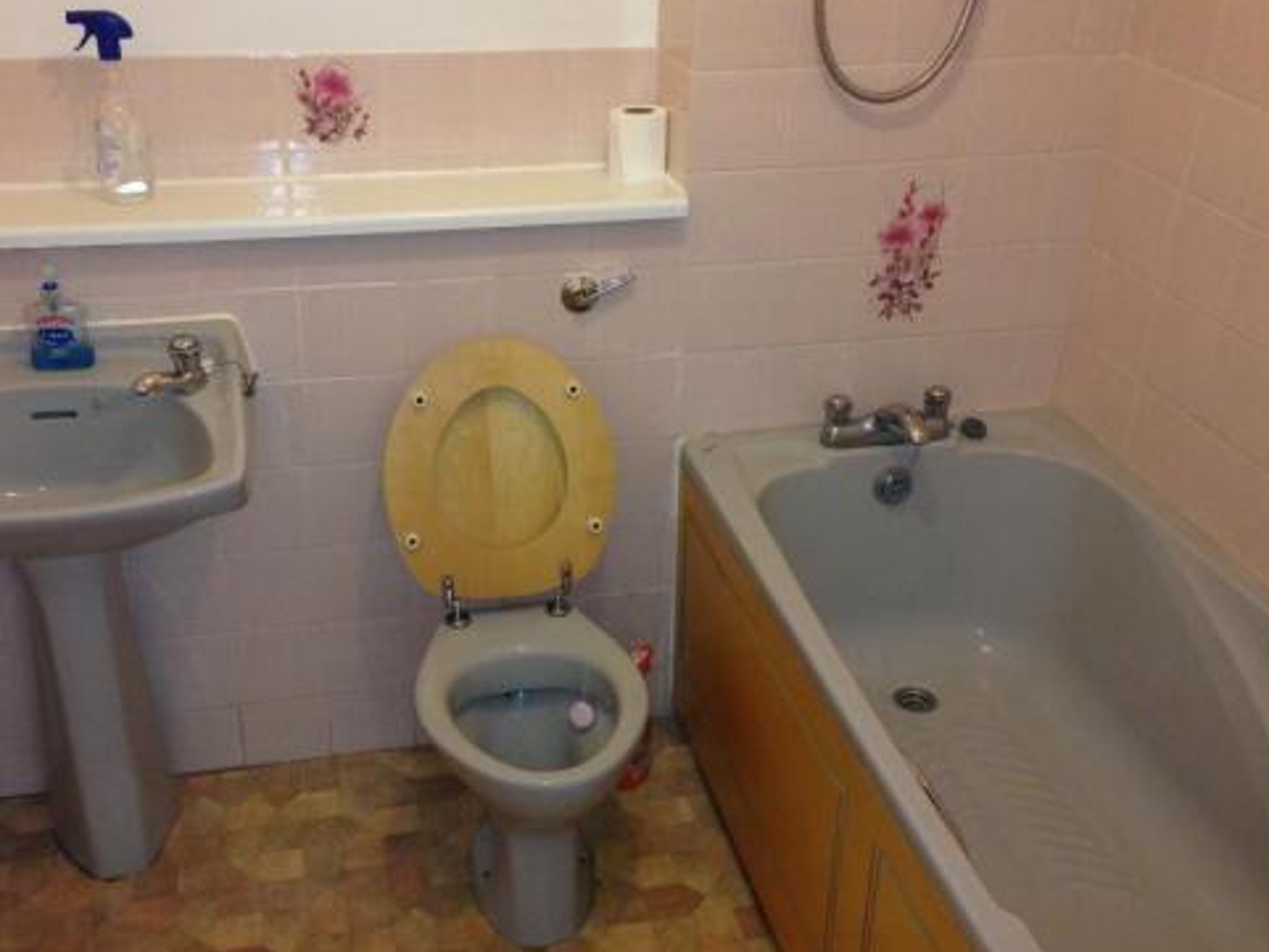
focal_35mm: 40
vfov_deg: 36.0
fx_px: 1467
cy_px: 455
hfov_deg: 46.7
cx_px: 553
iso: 160
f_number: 2.4
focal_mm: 4.12
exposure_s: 1/20
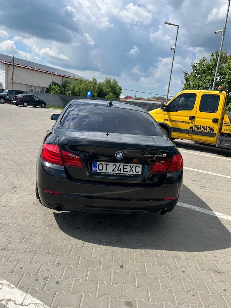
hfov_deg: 53.1
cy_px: 154
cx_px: 116
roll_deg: -5.1
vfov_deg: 67.3
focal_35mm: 26
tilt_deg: -11.1
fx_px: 231
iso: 50
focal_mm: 5.1
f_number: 1.6
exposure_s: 1/3876
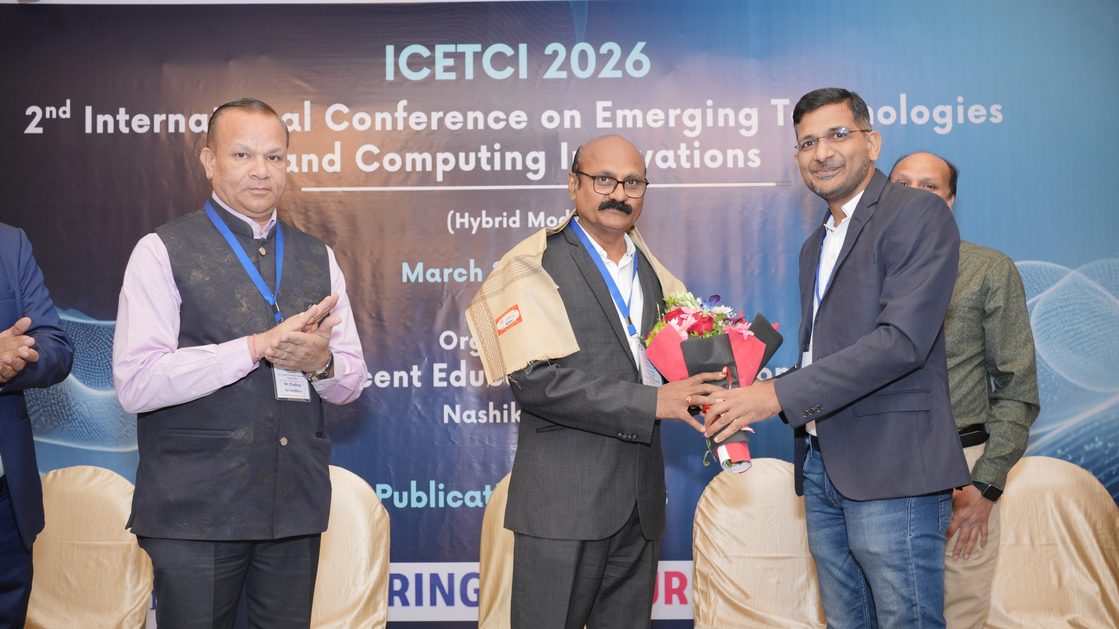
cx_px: 555
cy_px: 363
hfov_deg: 54.0
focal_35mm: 37
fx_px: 1098
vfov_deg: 31.9
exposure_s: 1/160
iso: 800
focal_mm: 35
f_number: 4.5
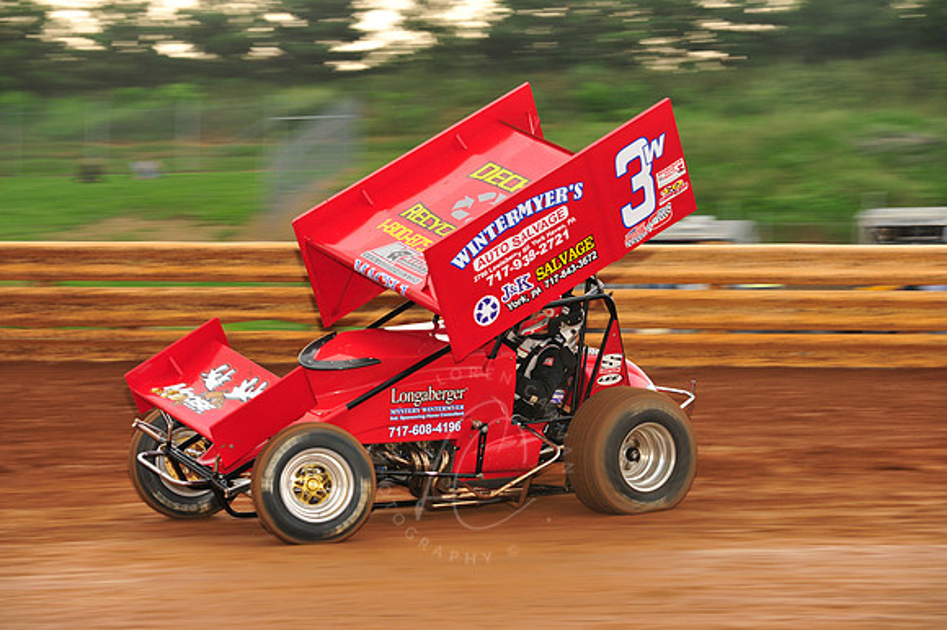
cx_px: 474
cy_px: 315
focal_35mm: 135
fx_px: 3549
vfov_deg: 10.1
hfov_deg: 15.2
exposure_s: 1/320
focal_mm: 135
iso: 640
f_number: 7.1
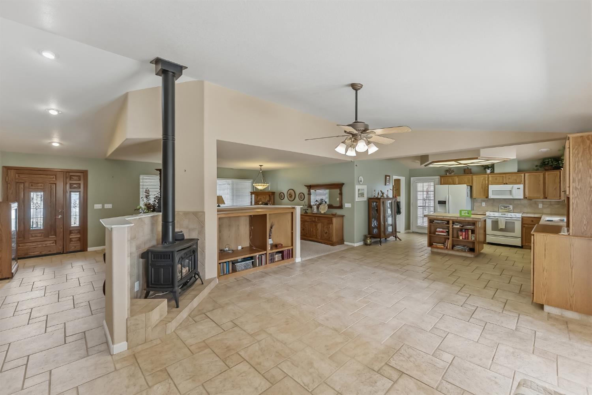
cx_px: 296
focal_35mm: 15
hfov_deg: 101.5
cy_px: 198
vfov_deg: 78.5
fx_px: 242
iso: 1250
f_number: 4
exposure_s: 1/160
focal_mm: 14.7
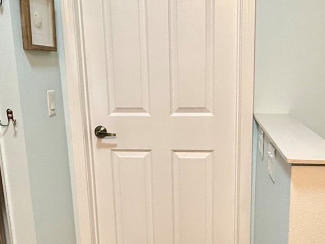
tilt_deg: -11.6
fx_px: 366
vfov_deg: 36.8
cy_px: 138
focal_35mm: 39
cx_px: 181
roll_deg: +1.5
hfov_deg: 47.8
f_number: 2.2
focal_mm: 2.22
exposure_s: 1/60
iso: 320
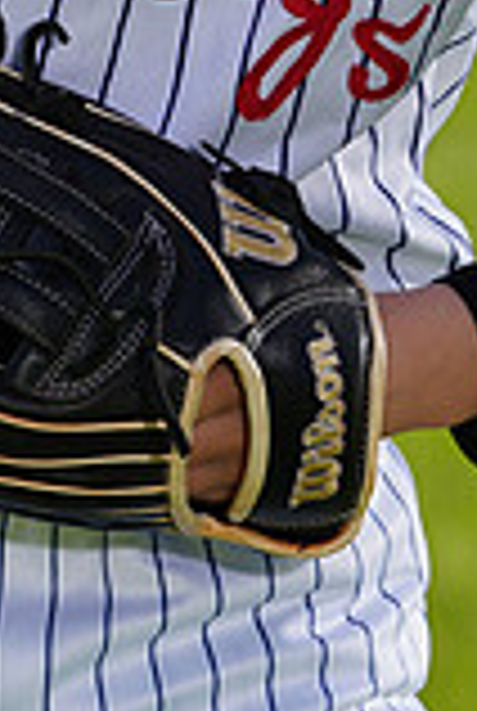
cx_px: 2
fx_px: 16245
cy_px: -315
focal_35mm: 821
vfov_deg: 2.5
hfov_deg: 1.7
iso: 100
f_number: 8
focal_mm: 224
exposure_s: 1/250
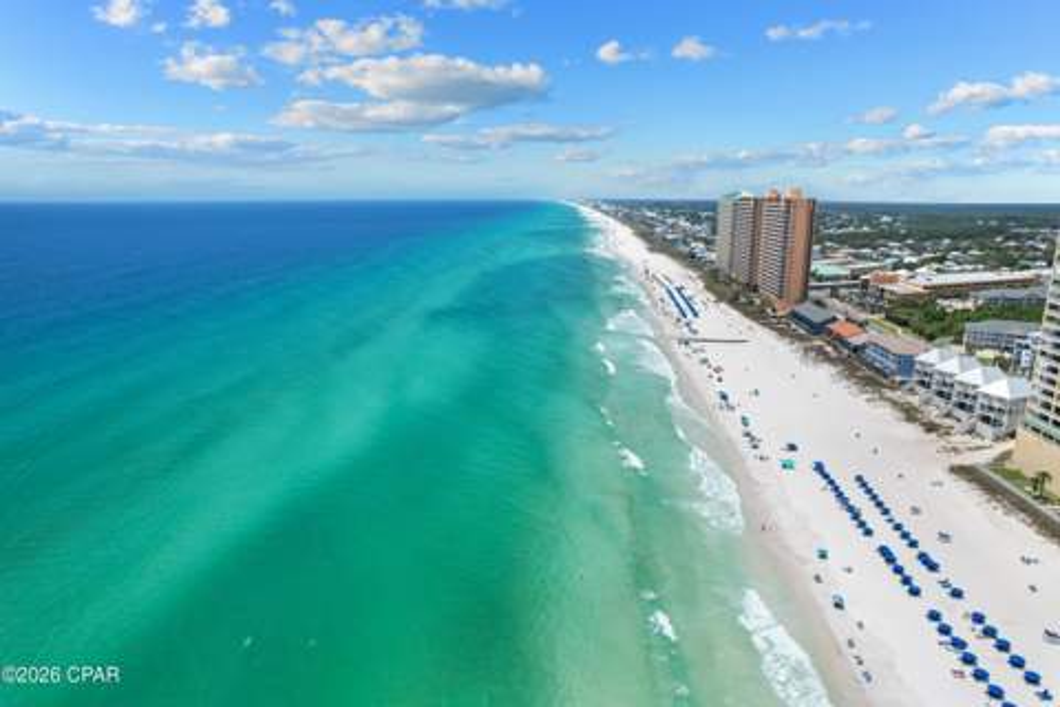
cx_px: 530
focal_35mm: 22
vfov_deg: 57.2
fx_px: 648
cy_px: 354
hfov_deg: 78.6
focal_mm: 8.38
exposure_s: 1/2000
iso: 100
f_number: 2.8
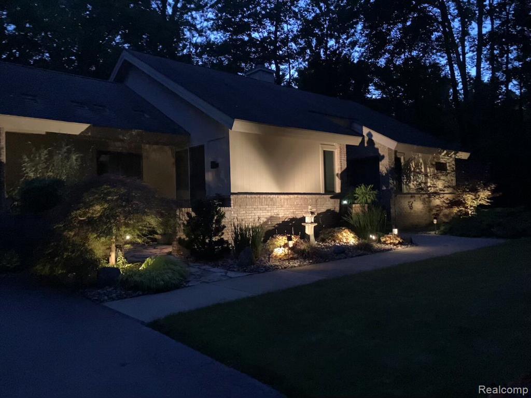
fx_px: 430
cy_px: 199
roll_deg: +0.3
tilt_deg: +2.1
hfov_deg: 63.4
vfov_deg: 49.7
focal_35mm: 28
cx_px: 266
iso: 1000
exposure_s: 1/4
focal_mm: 3.99
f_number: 1.8
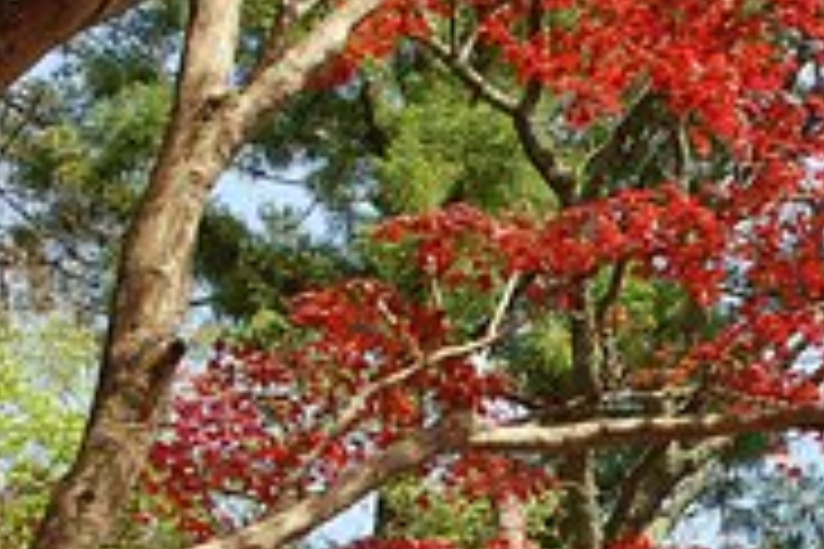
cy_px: 504
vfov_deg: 11.2
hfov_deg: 16.6
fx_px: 2778
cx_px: 779
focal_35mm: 121
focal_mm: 29
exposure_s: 1/200
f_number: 10
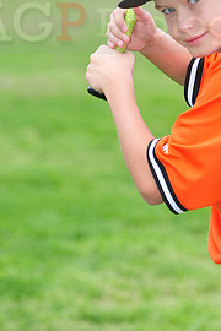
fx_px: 2670
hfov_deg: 4.7
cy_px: 15
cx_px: 187
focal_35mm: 290
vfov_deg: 7.1
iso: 400
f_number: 5
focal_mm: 135
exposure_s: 1/400
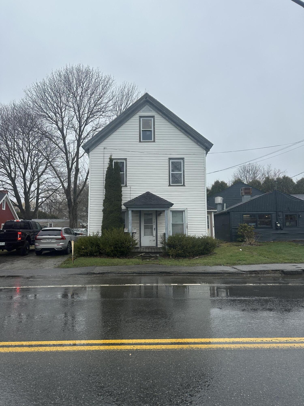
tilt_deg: +6.8
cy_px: 203
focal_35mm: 24
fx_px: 281
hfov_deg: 56.8
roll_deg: +0.0
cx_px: 152
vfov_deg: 71.6
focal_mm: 6.86
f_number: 1.78
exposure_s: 1/2155
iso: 80
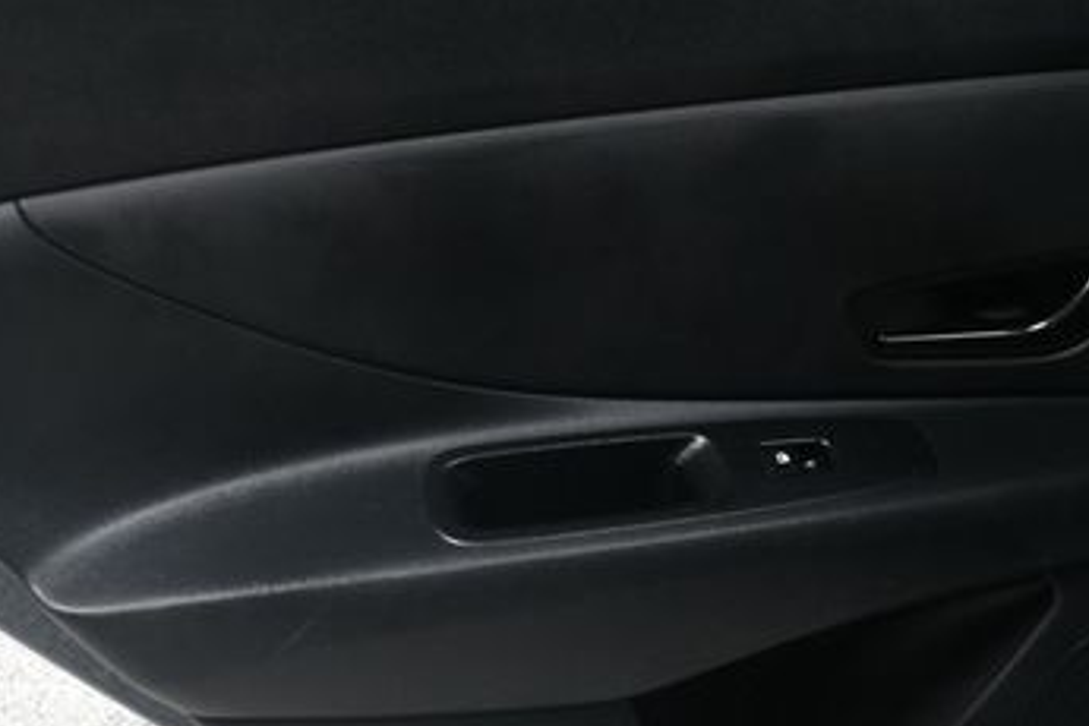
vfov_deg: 21.6
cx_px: 533
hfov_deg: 31.9
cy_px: 338
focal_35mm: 63
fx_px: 1906
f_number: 7.1
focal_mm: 23
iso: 100
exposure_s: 1/160
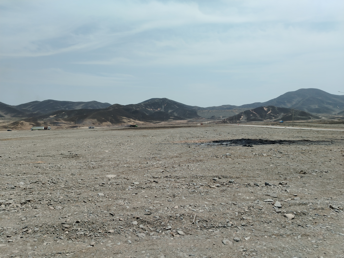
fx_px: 239
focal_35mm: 24
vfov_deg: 56.8
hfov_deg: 71.6
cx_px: 172
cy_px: 129
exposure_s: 1/1599
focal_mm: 5.25
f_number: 1.75
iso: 100
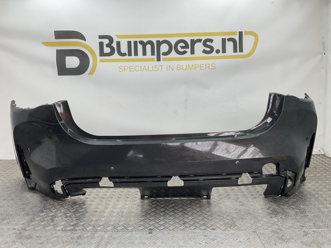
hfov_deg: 61.7
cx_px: 166
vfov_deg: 48.2
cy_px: 124
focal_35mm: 29
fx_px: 277
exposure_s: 1/120
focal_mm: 3
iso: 16
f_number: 1.8
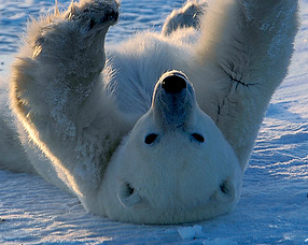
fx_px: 8056
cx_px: 127
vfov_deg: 1.7
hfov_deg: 2.2
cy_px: 69
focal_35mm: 885
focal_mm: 310
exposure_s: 1/200
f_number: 5.3
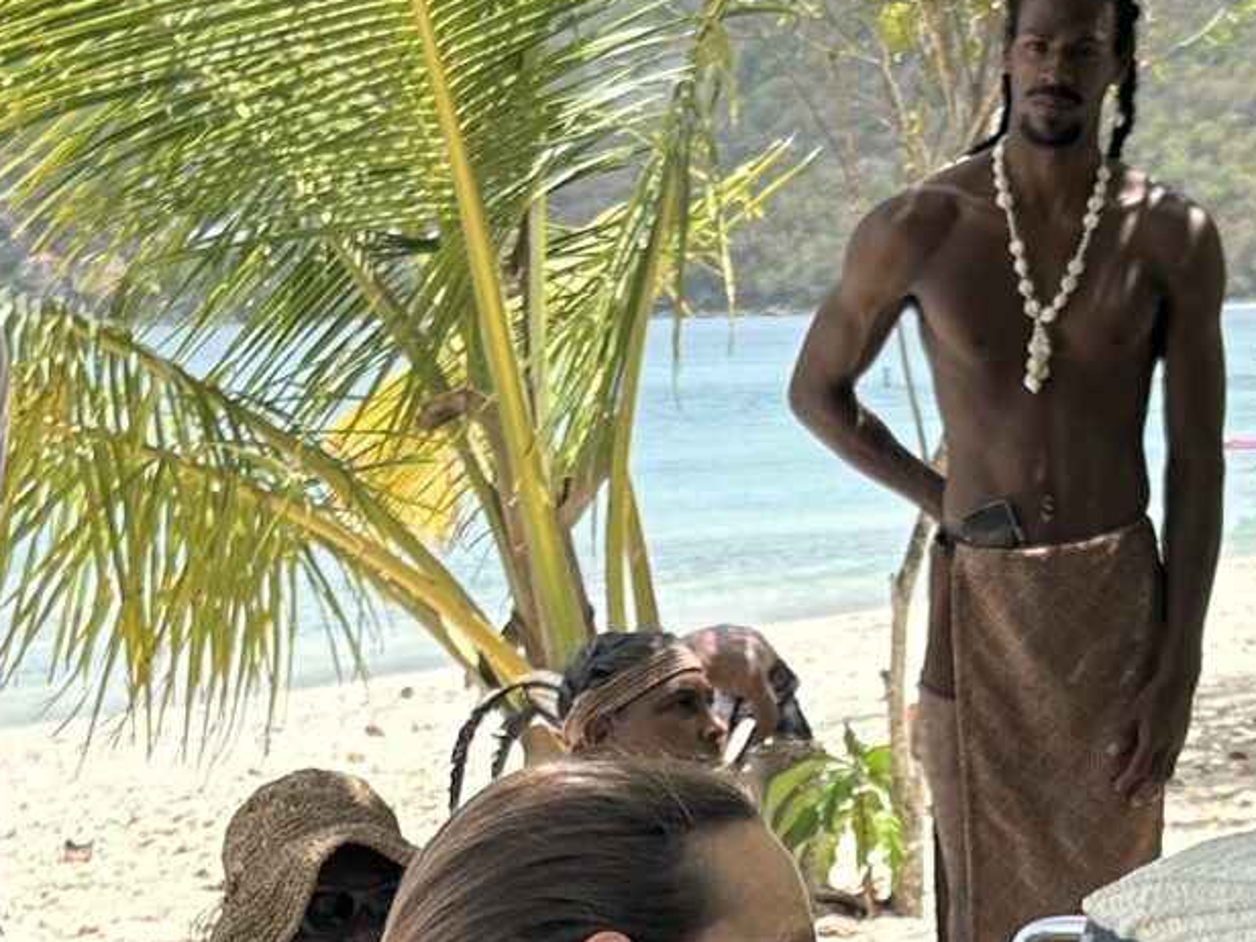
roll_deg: +1.3
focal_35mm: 108
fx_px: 3919
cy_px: 1046
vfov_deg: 13.4
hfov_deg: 18.2
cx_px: 630
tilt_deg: -12.0
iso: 50
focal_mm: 5.7
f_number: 1.5
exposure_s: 1/2299
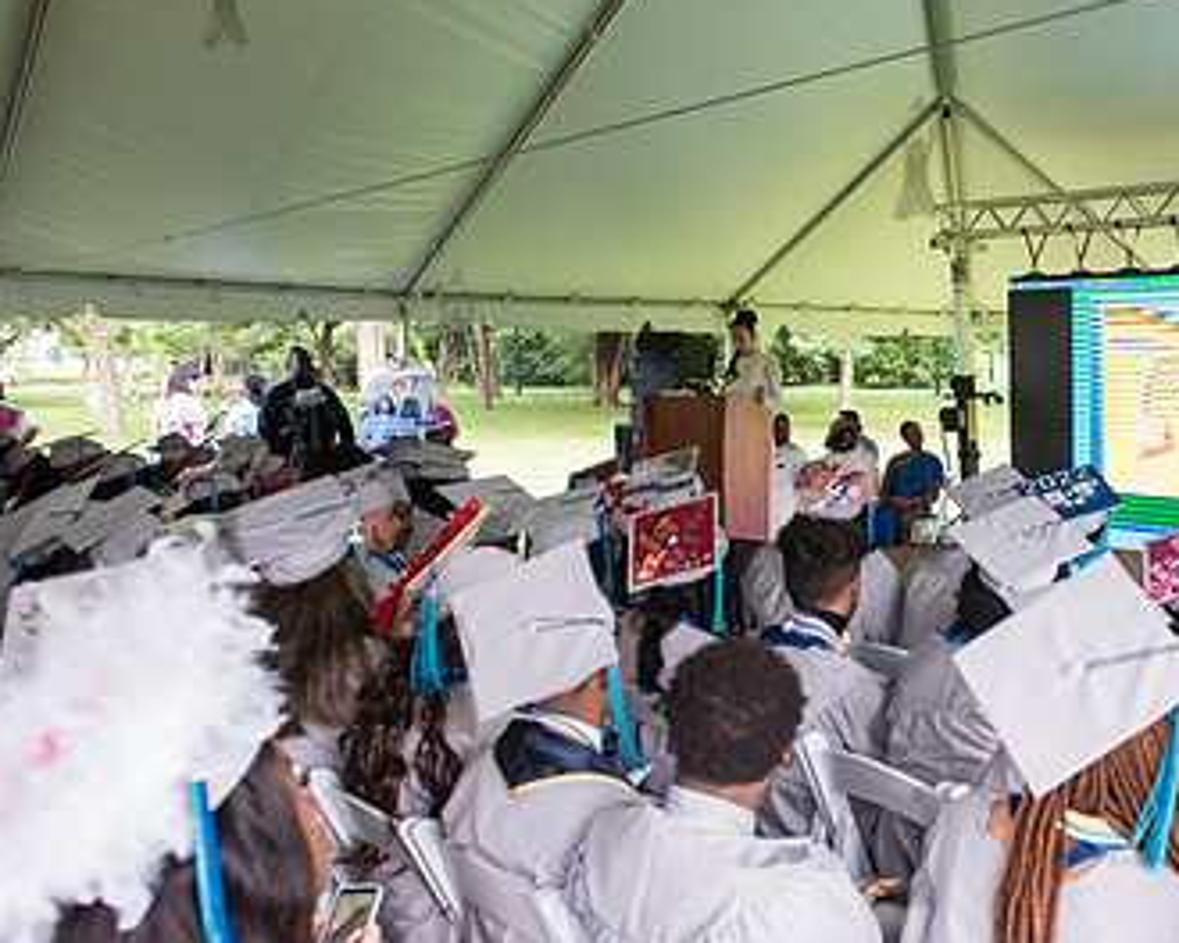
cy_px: 501
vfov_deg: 35.7
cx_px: 933
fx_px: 1466
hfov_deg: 42.0
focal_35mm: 42
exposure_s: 1/1000
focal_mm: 24
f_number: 4
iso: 2500
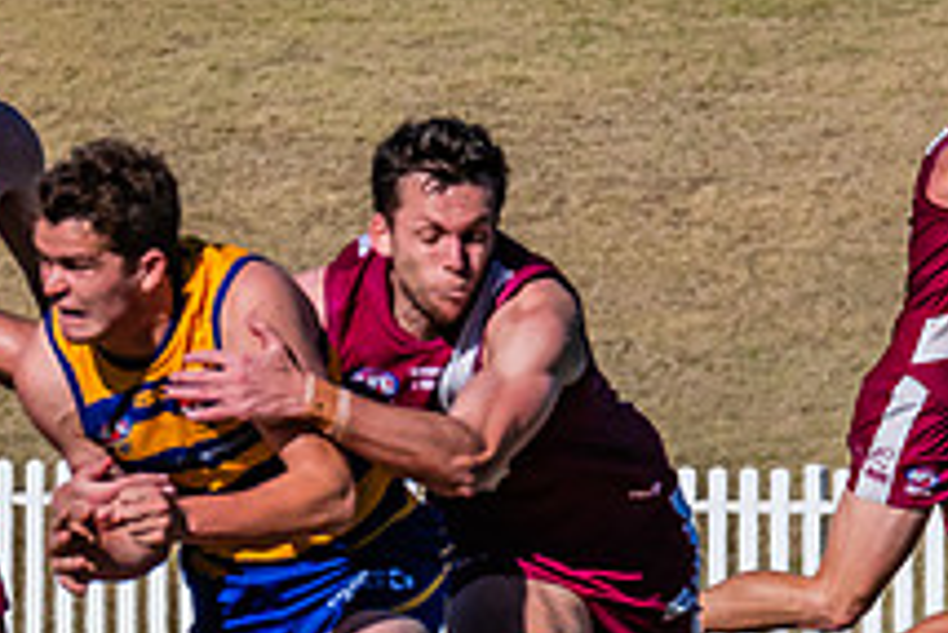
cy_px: 797
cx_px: 991
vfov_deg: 1.1
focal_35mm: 1247
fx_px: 32859
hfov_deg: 1.7
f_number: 14
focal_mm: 290
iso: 800
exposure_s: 1/1600
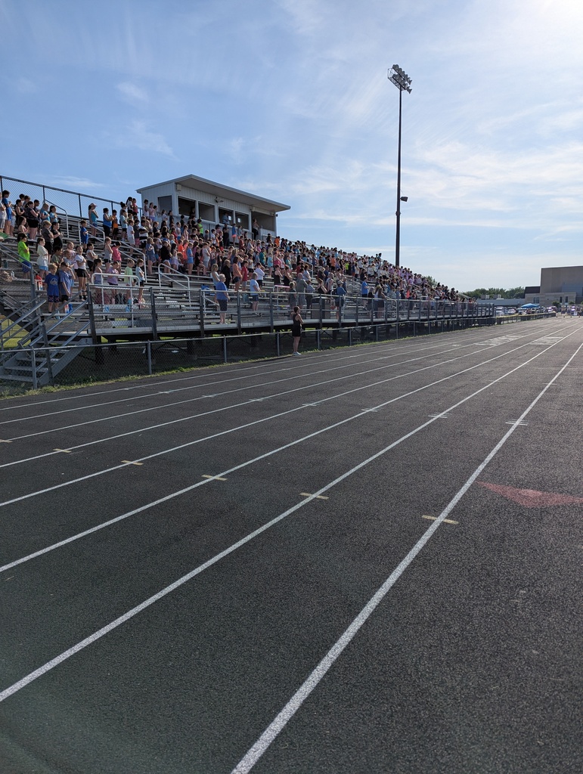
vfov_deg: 71.5
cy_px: 387
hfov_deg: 56.9
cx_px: 292
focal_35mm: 24
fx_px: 538
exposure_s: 1/3333
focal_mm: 6.81
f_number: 1.85
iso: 37
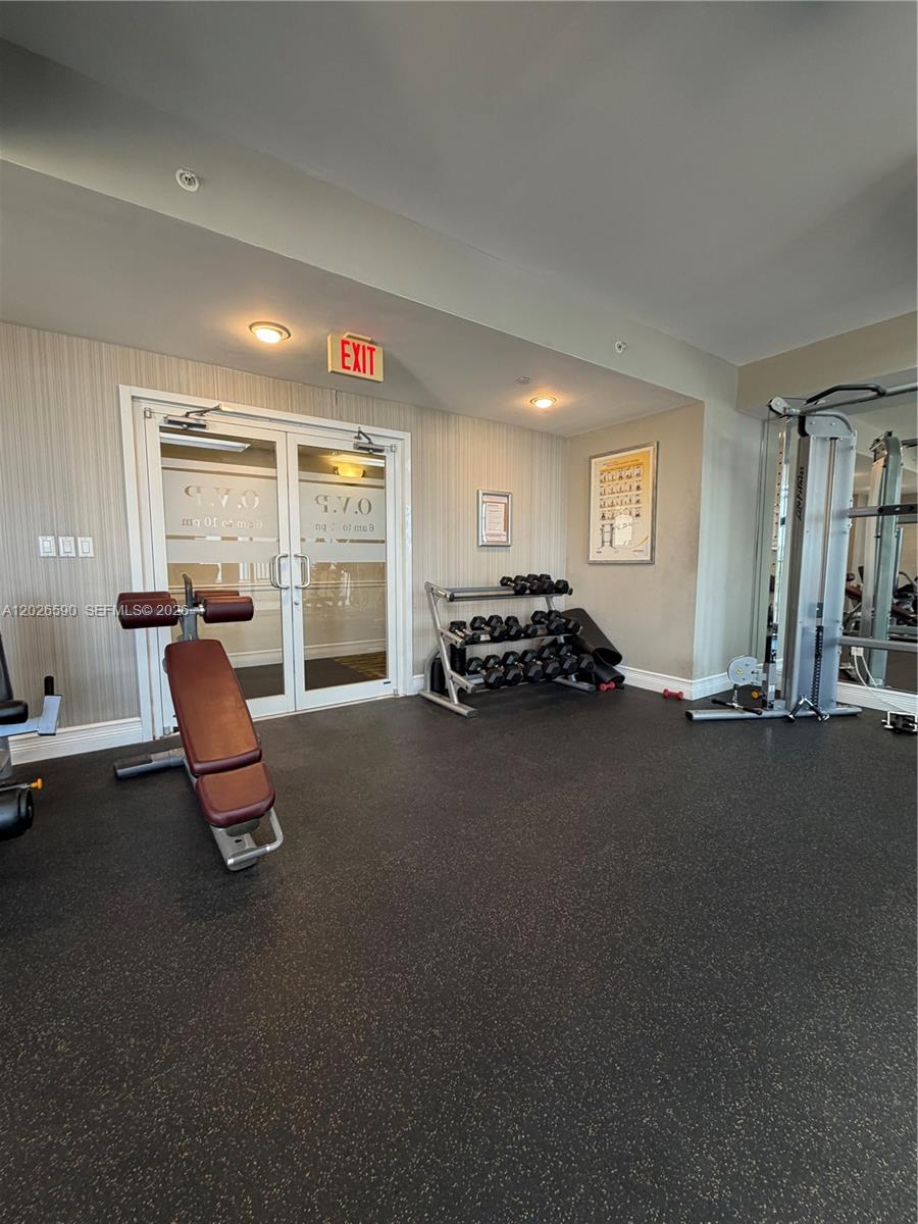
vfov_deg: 102.1
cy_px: 612
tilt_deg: -6.0
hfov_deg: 85.7
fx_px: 495
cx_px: 459
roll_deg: +0.1
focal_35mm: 14
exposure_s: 1/60
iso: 200
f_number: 2.2
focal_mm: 2.22
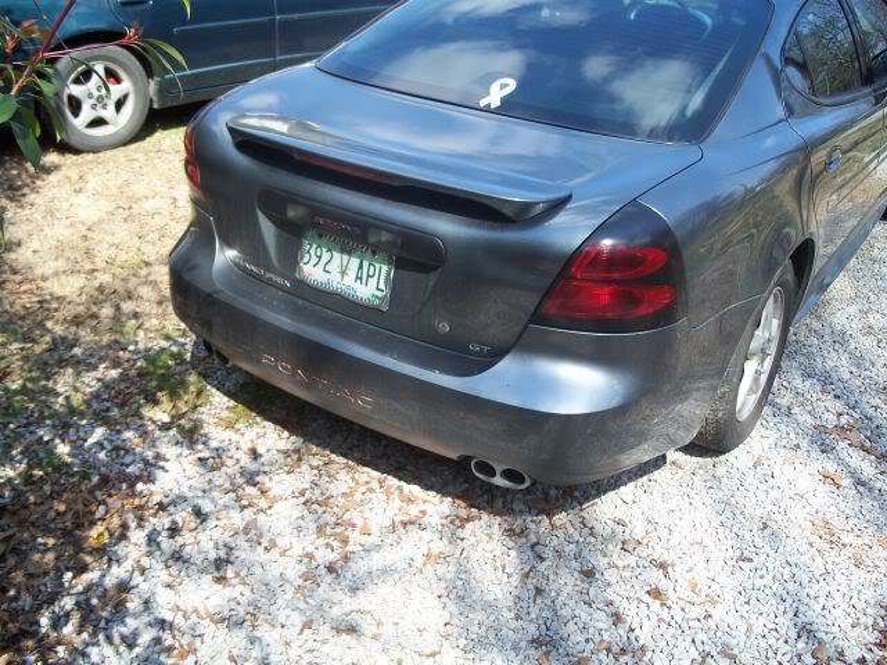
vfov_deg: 38.7
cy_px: 332
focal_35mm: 37
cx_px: 444
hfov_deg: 50.1
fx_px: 948
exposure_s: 1/320
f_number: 2.8
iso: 64
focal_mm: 7.8
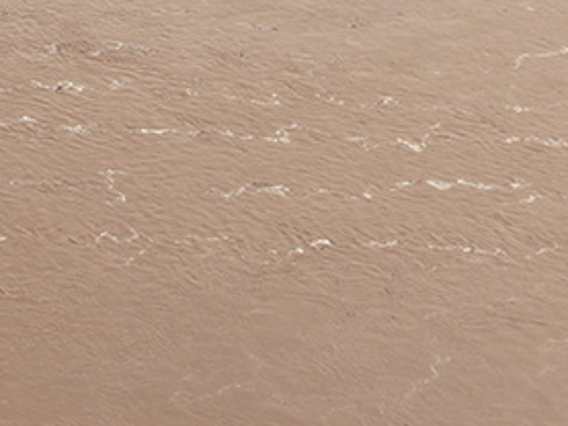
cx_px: -523
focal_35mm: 104
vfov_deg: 13.3
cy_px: -238
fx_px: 1707
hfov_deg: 15.5
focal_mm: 8.67
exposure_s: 1/2000
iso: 150
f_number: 1.8
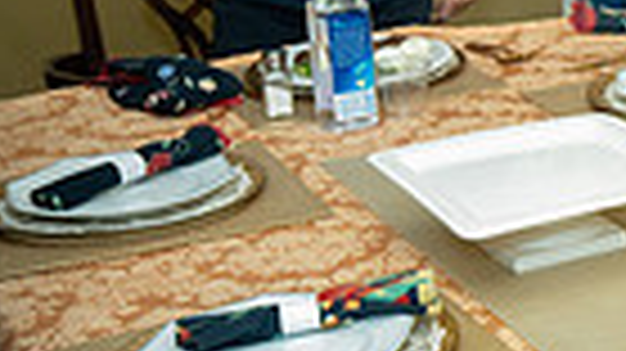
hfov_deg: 16.7
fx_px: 1742
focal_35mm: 105
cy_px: 56
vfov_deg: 11.5
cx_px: 1144
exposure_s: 1/160
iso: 1600
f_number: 2.8
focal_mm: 24
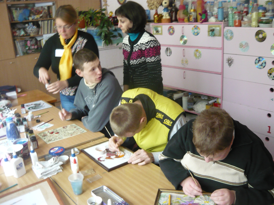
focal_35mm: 33
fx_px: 261
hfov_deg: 55.4
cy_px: 102
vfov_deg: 42.9
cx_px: 137
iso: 400
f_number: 2.8
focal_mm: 5.5
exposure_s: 1/13
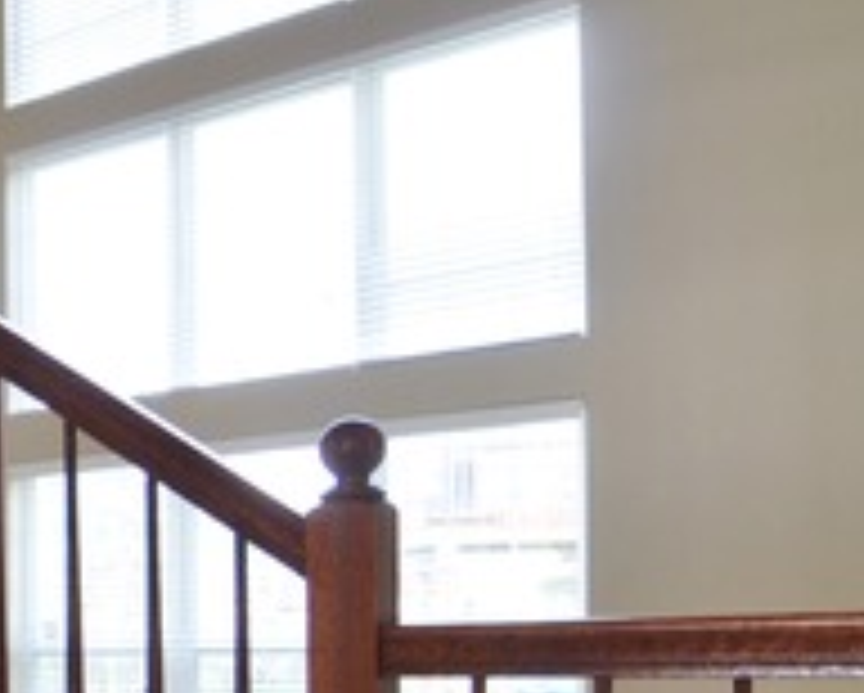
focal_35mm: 52
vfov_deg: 28.0
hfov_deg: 27.9
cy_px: 664
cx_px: -342
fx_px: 1320
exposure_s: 1/60
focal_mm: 11
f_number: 4
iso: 200
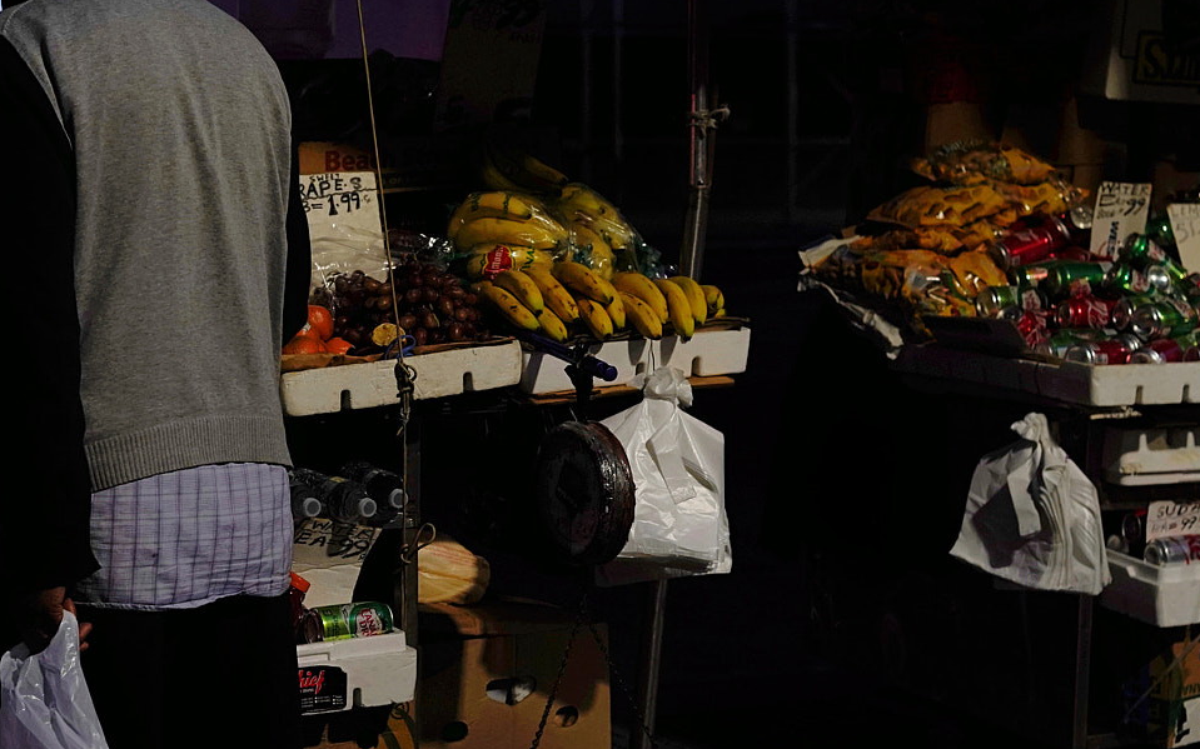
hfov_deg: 24.3
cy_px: 330
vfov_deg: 15.4
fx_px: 2779
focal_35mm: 85
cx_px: 497
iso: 1250
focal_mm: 50
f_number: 3.5
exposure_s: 1/400
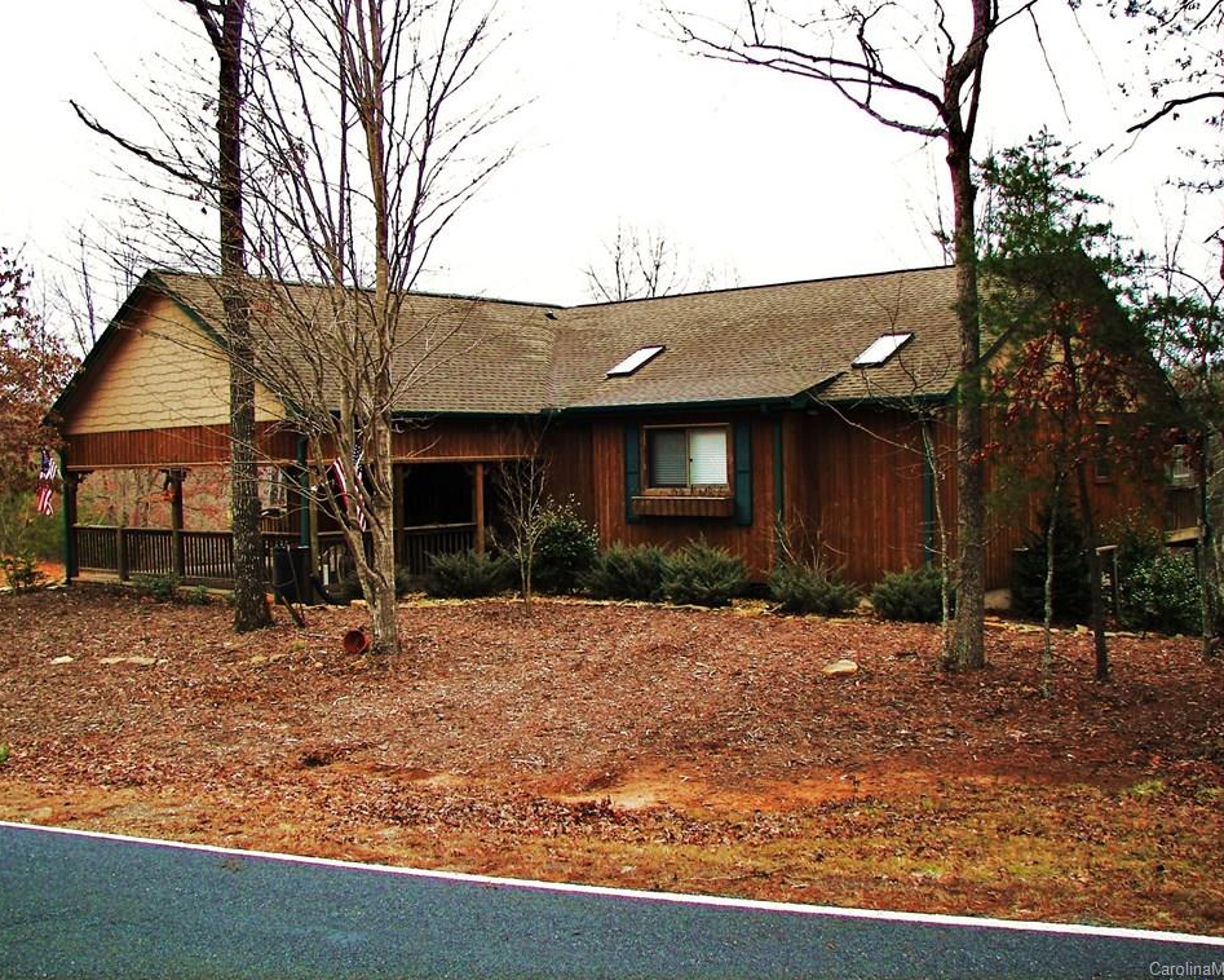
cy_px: 485
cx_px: 636
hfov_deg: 47.9
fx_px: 1377
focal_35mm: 38
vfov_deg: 39.2
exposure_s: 1/100
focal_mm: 6
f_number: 2.8
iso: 50
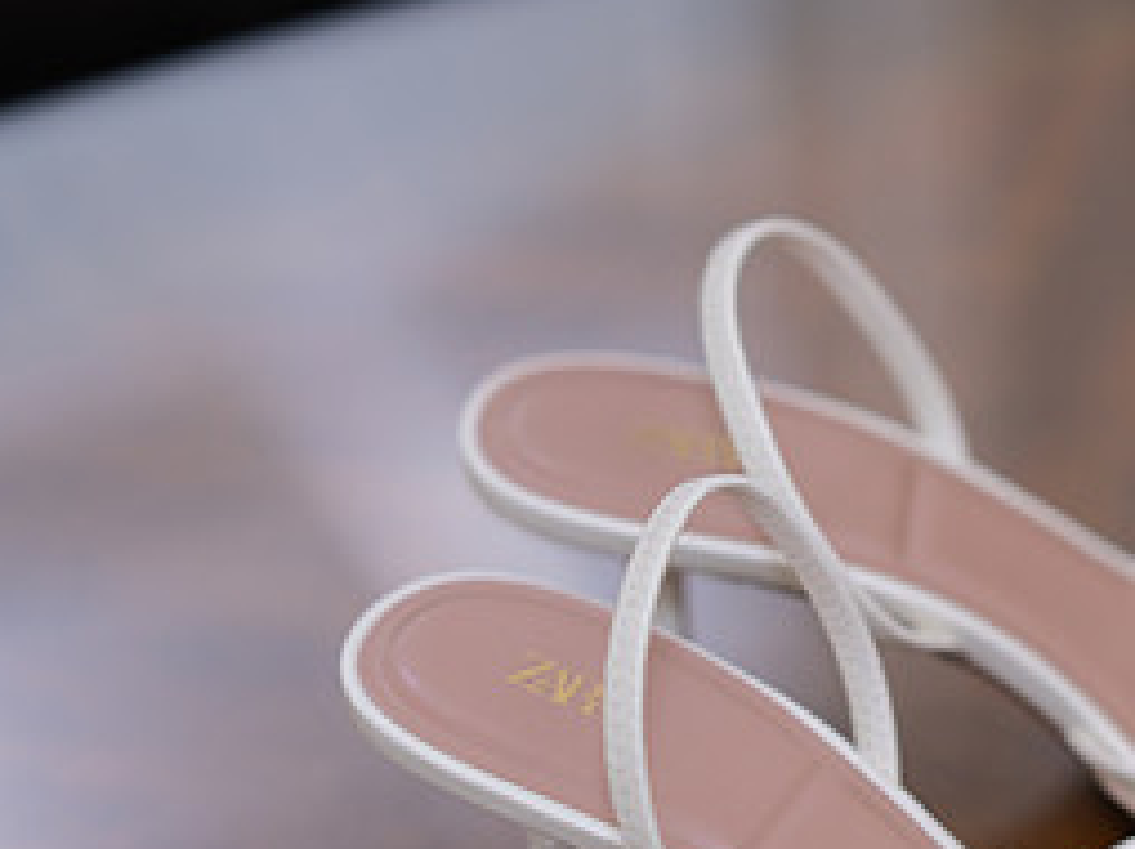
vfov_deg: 7.9
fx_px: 6126
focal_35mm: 187
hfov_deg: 10.5
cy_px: 704
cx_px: 1180
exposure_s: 1/125
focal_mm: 85
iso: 500
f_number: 2
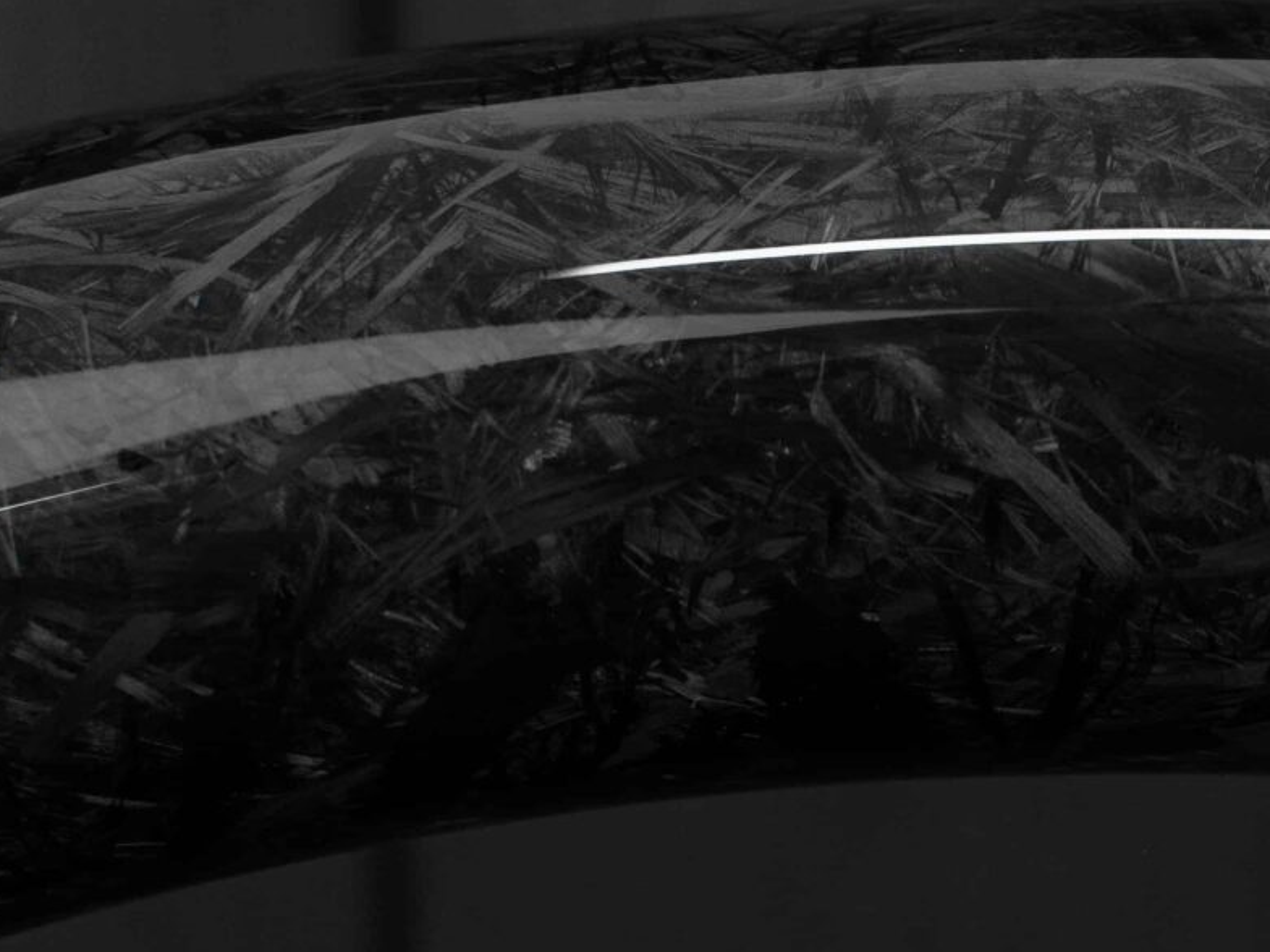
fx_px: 6039
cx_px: 1231
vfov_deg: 9.0
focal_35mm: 165
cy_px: 589
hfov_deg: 11.9
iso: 500
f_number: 6.3
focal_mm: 35
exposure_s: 1/125
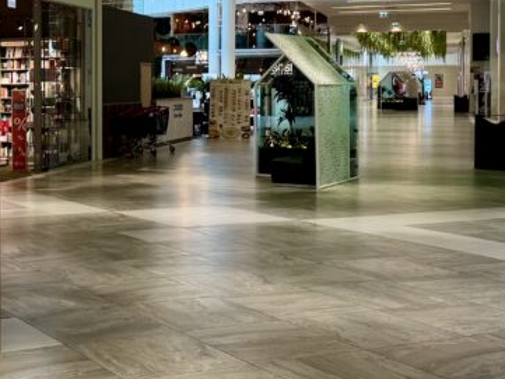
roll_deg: +0.5
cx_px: 66
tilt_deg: -0.5
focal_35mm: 68
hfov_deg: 27.7
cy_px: 103
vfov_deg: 21.5
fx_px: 992
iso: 125
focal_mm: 6.76
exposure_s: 1/100
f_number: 1.78
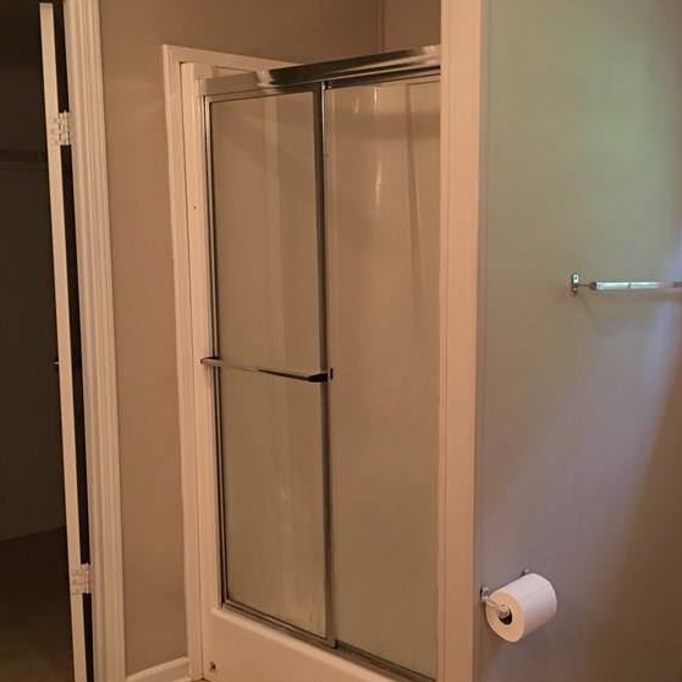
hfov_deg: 35.7
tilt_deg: -8.0
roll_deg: -0.2
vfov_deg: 36.0
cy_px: 386
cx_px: 449
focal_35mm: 47
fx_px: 1048
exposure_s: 1/15
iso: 50
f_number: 2.2
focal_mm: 4.15
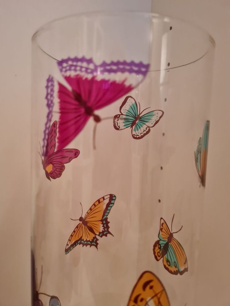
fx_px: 230
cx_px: 115
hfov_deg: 53.1
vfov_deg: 67.3
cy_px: 153
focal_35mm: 26
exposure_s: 1/50
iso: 640
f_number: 1.8
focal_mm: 5.4
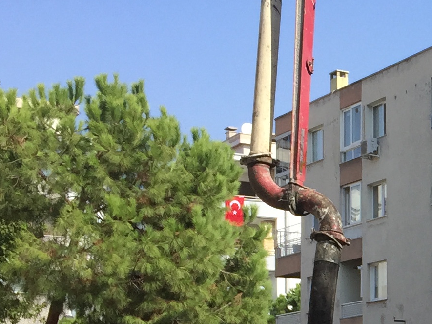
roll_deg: +1.3
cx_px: 705
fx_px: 1335
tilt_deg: +2.9
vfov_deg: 13.6
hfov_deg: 16.3
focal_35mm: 107
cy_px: 347
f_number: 2.2
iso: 32
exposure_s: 1/1236
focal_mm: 4.15
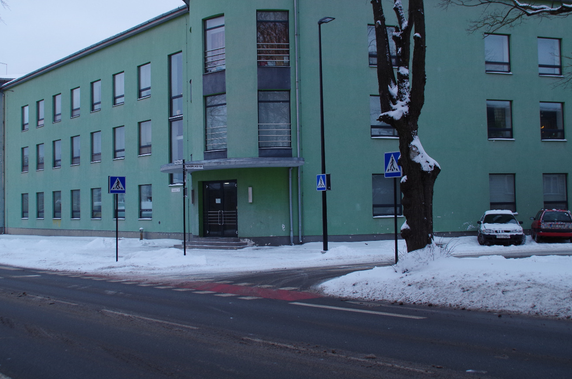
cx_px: 254
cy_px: 160
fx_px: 714
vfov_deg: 29.7
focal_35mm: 45
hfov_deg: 43.6
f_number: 5.6
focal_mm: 24
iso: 400
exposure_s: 1/50
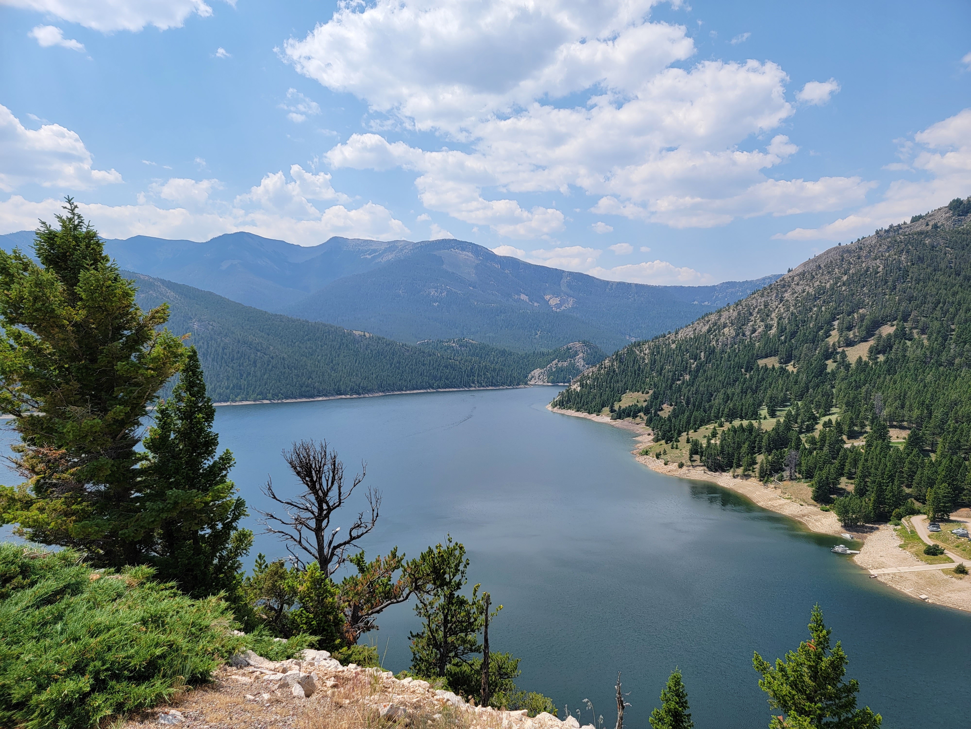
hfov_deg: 71.6
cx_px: 486
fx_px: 673
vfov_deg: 56.8
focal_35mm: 24
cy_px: 364
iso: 16
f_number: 1.8
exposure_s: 1/1279
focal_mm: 6.7
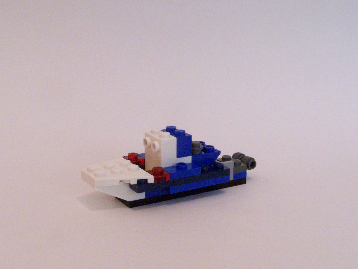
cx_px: 179
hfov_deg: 32.7
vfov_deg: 24.8
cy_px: 134
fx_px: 610
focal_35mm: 59
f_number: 7.1
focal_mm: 9.8
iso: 400
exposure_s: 1/8
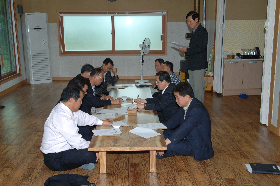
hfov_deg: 46.4
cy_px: 93
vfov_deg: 31.8
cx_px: 140
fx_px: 326
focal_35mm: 42
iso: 320
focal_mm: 28
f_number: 5.3
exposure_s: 1/60
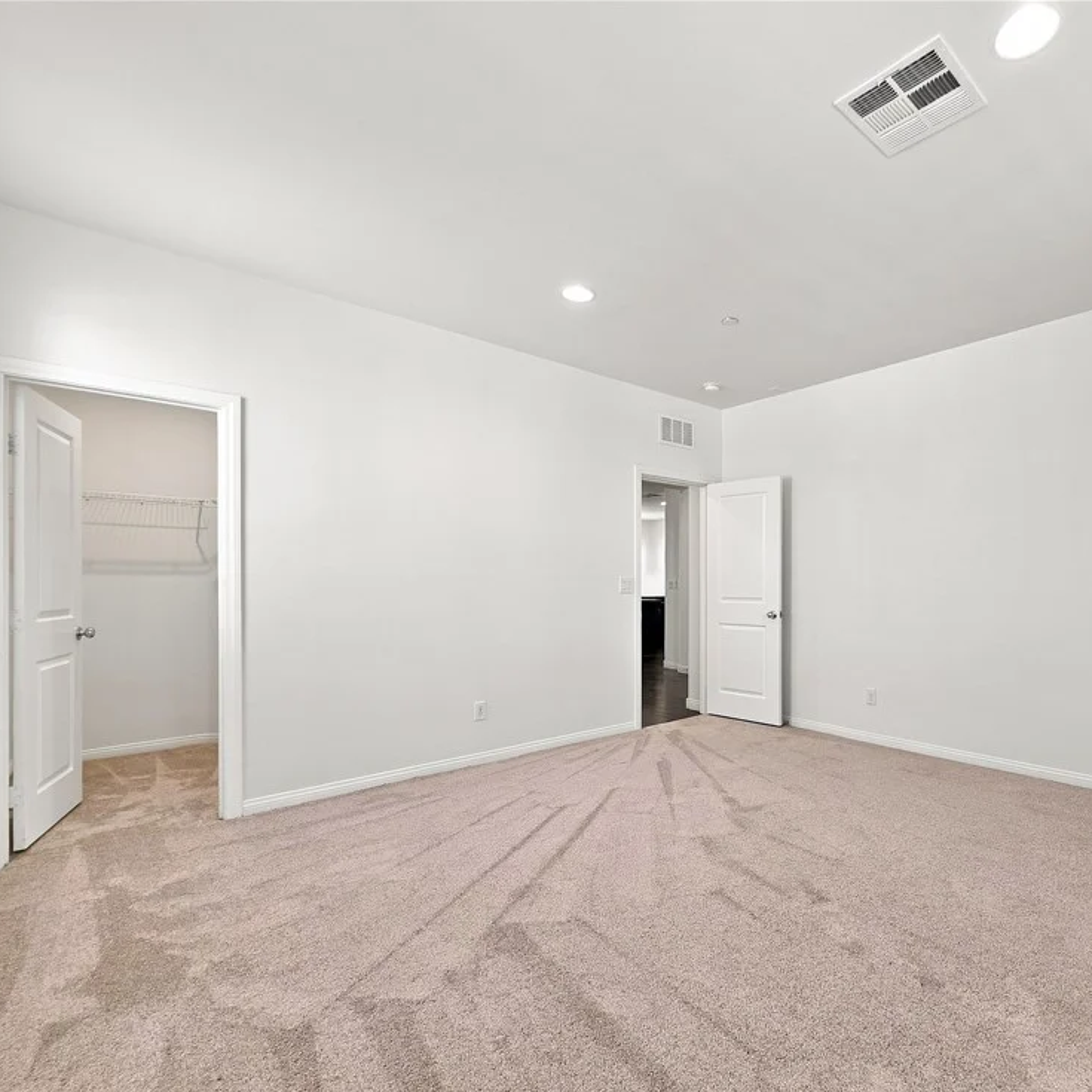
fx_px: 571
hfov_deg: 85.0
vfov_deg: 87.4
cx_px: 709
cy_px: 569
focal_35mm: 16
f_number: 1.9
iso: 100
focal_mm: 2.2
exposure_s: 1/60
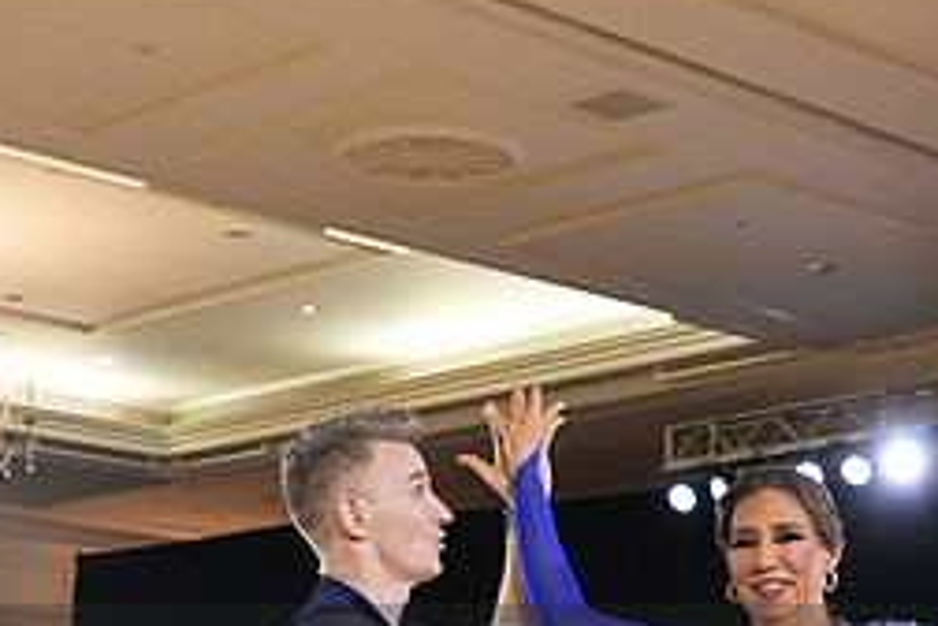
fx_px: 2397
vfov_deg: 14.4
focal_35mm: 92
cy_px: 730
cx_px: 445
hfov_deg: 22.1
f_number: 6.3
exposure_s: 1/200
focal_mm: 40
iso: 5000
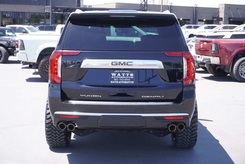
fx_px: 460
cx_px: 122
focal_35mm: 68
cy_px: 82
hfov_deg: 29.8
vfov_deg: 20.2
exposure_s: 1/100
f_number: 6.3
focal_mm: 45
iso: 100
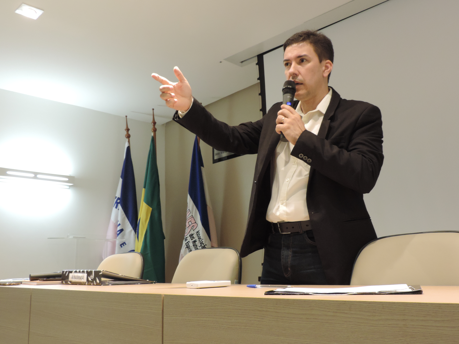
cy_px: 172
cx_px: 230
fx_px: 464
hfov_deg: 52.6
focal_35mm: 35
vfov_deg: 40.7
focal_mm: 6.2
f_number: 3.3
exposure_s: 1/20
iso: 400
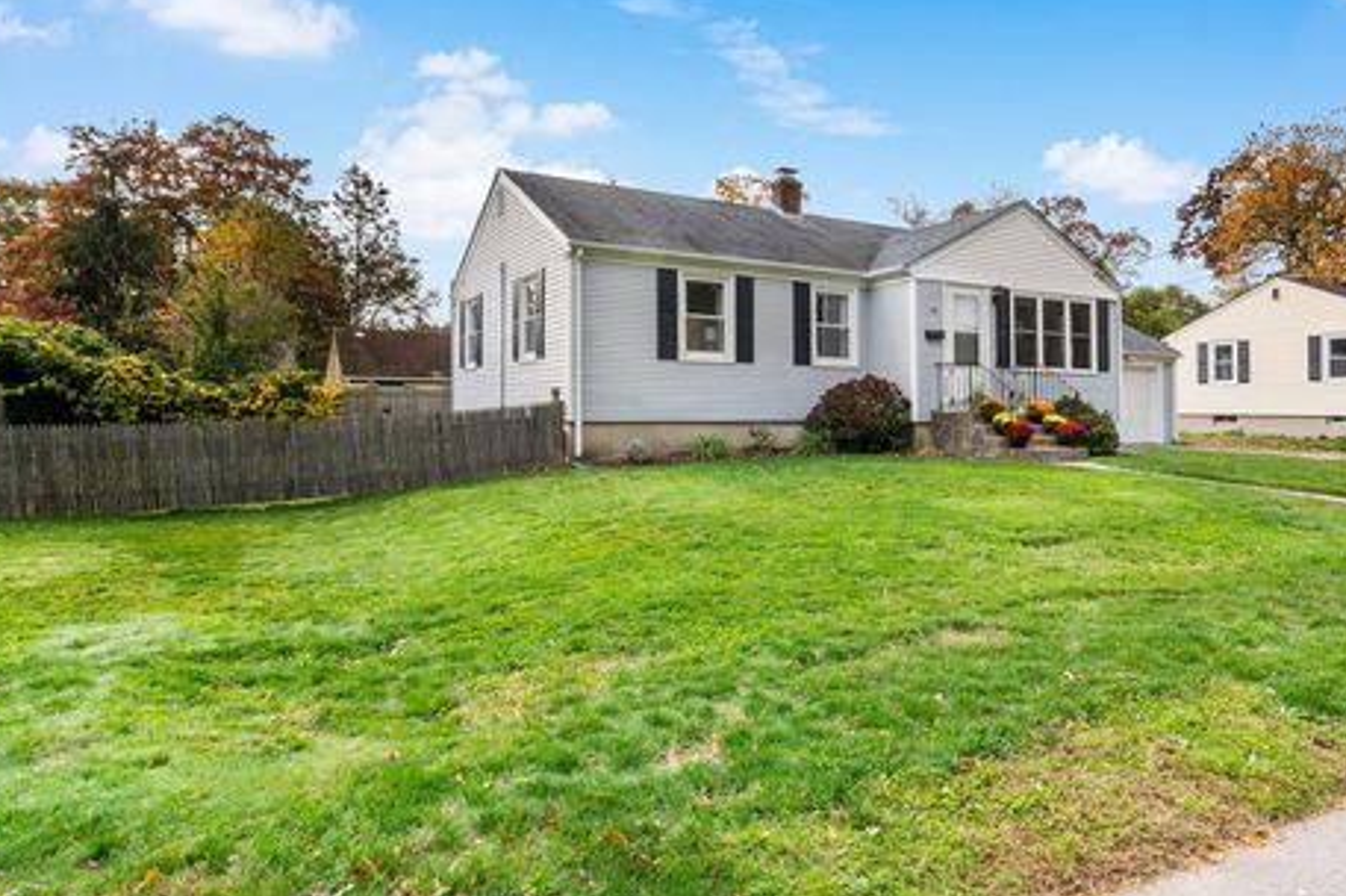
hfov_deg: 76.1
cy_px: 429
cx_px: 695
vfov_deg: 55.0
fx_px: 859
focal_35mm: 23
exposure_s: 1/13
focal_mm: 21
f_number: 22
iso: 100
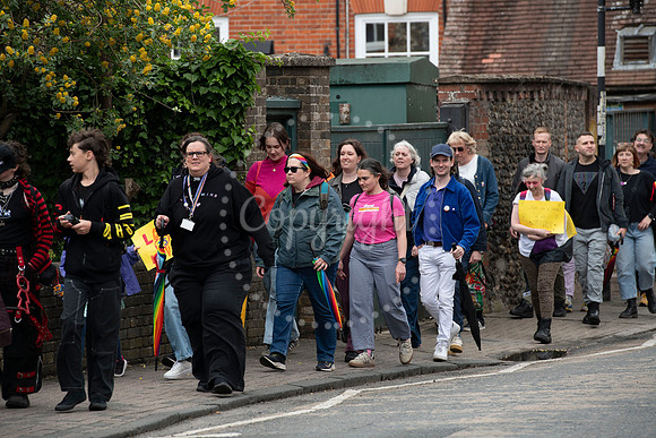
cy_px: 219
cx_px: 328
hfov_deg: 10.5
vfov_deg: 7.0
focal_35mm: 195
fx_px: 3554
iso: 250
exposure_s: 1/500
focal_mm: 195
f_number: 6.3
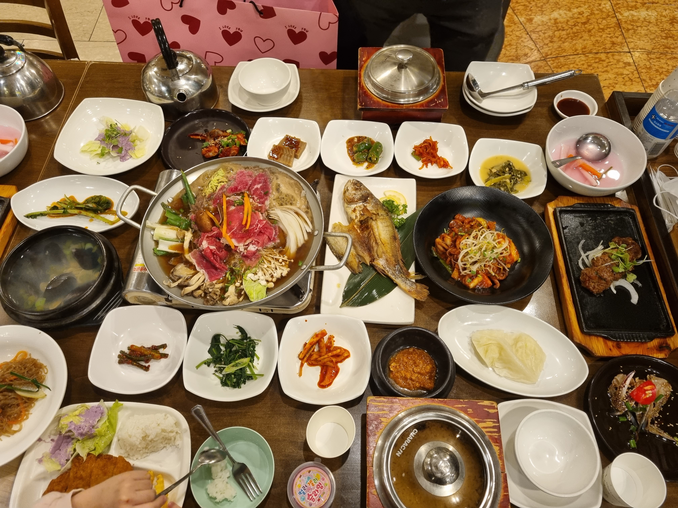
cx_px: 339
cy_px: 254
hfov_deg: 67.3
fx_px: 509
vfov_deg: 53.1
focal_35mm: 26
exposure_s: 1/120
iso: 320
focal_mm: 5.4
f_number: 1.8
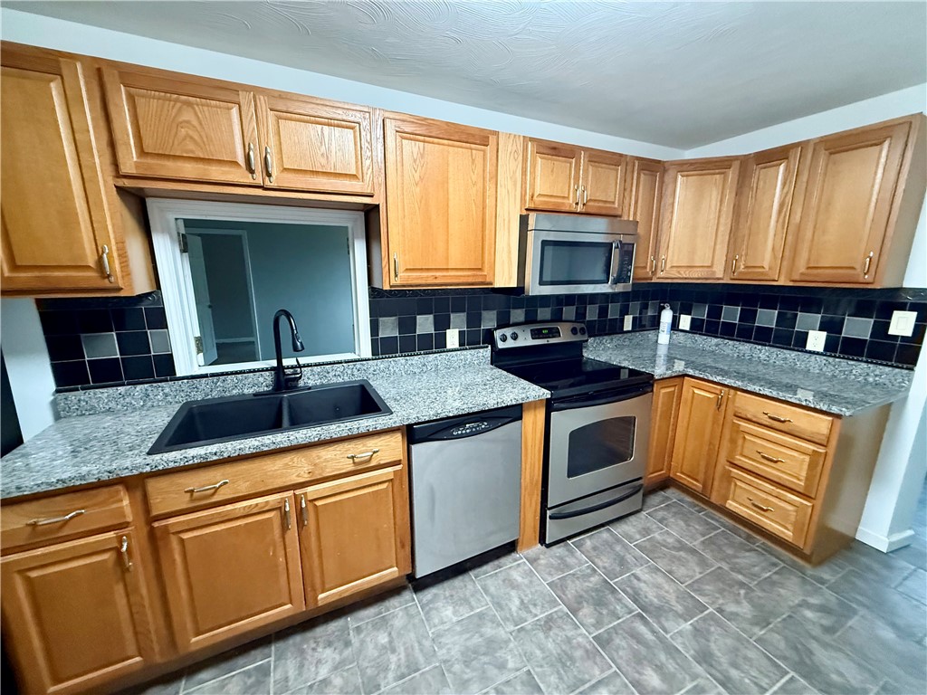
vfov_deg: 85.7
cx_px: 464
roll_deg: +0.0
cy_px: 348
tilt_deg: -11.8
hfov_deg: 102.1
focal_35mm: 14
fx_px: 375
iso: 640
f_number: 2.2
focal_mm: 2.22
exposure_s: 1/60
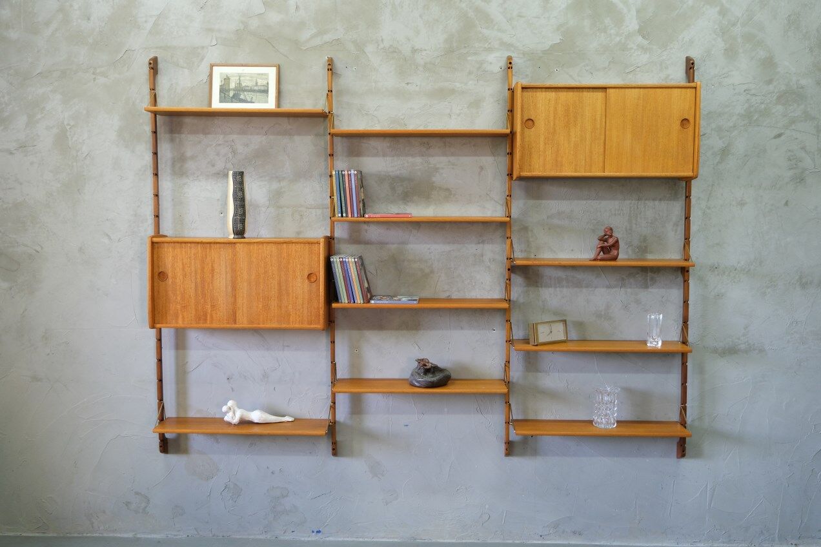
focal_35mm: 32
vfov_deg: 41.1
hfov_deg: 58.7
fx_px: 730
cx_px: 410
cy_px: 274
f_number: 4
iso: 1250
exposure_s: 1/30
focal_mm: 21.2
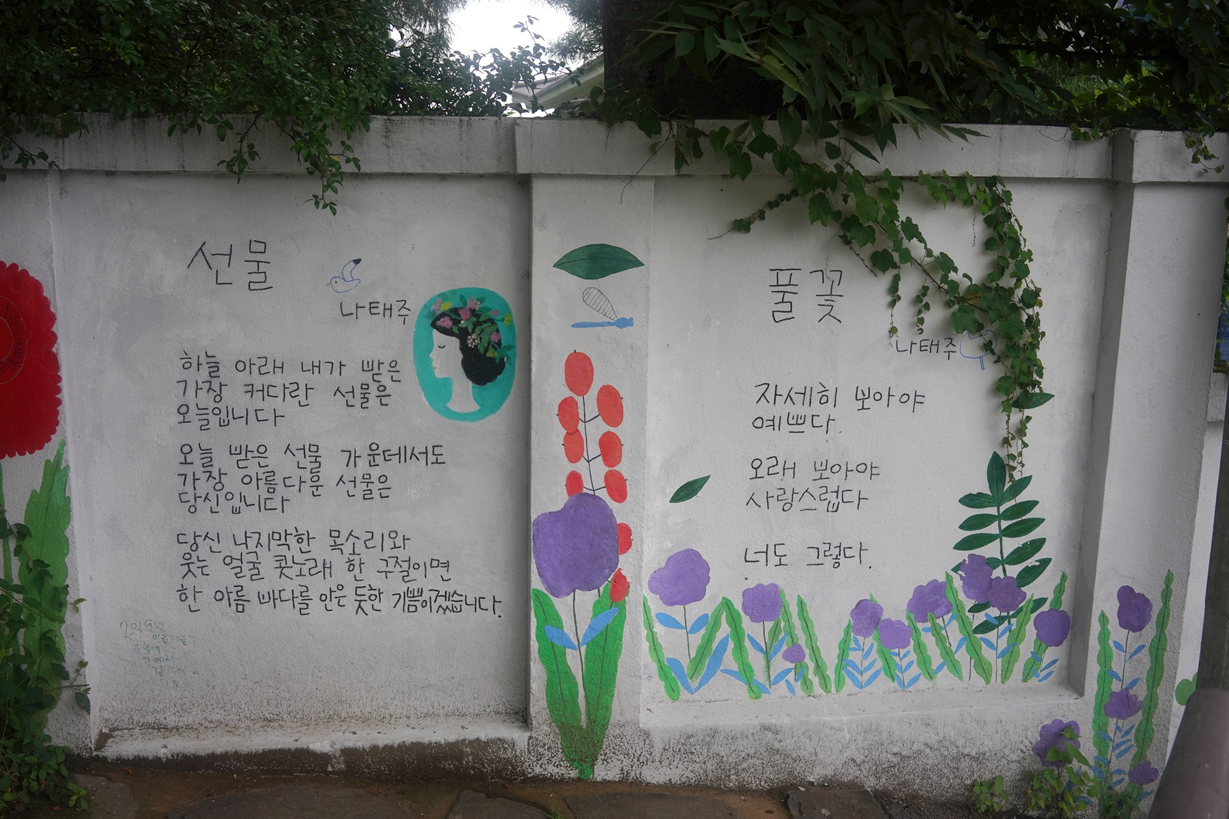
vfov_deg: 37.9
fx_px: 1195
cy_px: 410
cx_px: 614
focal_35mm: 35
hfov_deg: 54.4
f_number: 6.3
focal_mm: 35
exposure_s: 1/80
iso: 400
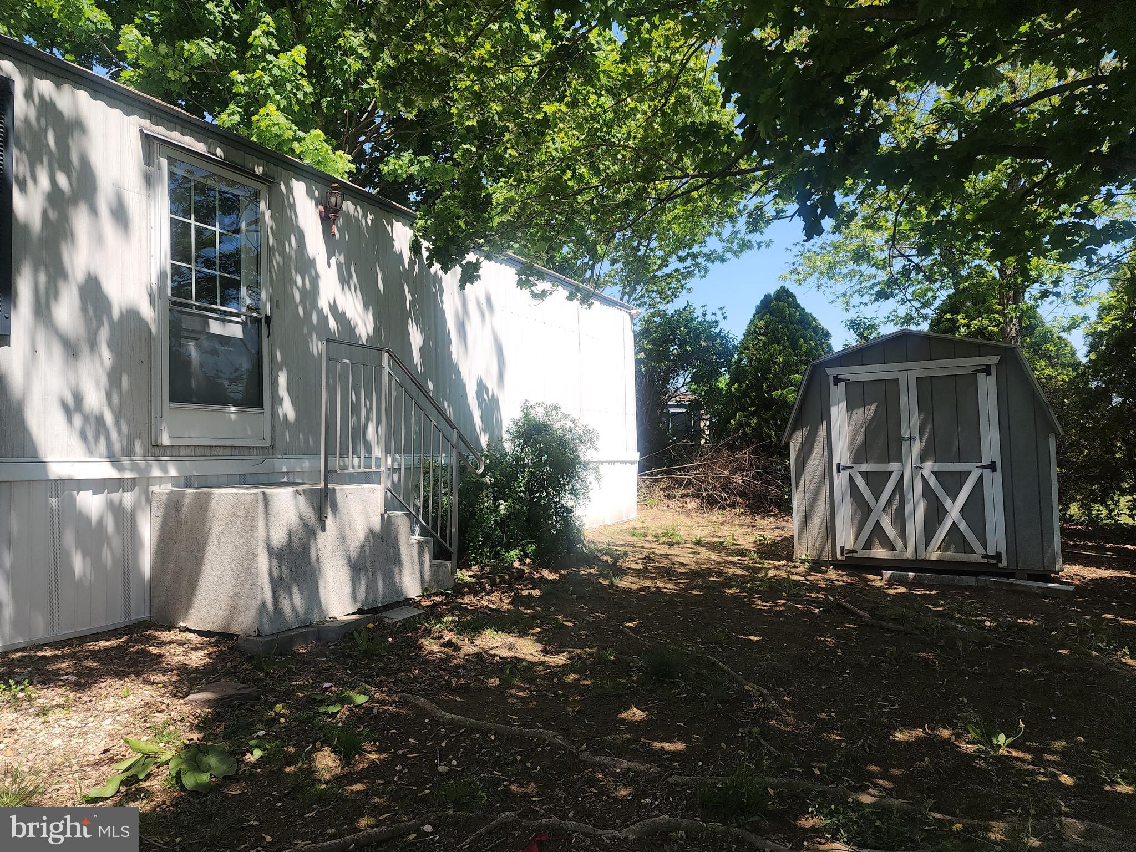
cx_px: 568
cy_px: 426
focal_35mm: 23
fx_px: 755
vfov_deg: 58.9
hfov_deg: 73.9
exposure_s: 1/466
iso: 12
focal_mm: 6.4
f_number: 1.8
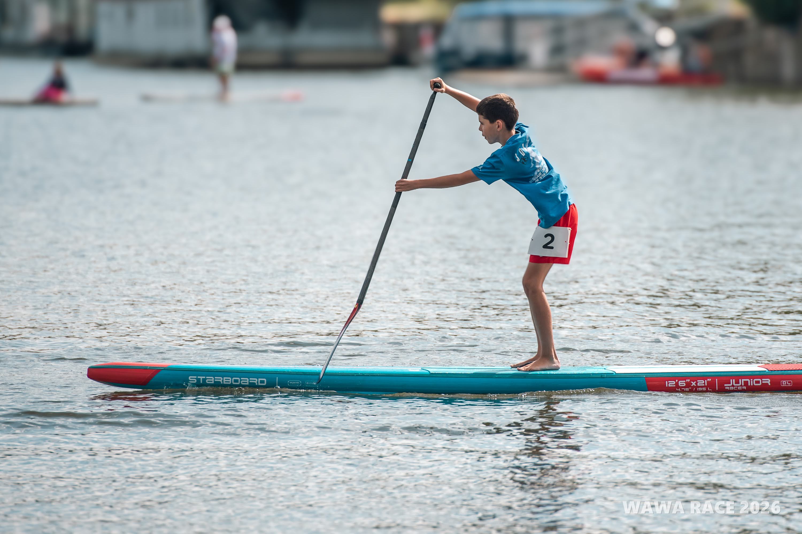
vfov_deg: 4.6
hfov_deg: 7.0
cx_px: 508
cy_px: 159
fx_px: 6599
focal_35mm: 296
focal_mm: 200
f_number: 4.5
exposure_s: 1/2000
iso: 100
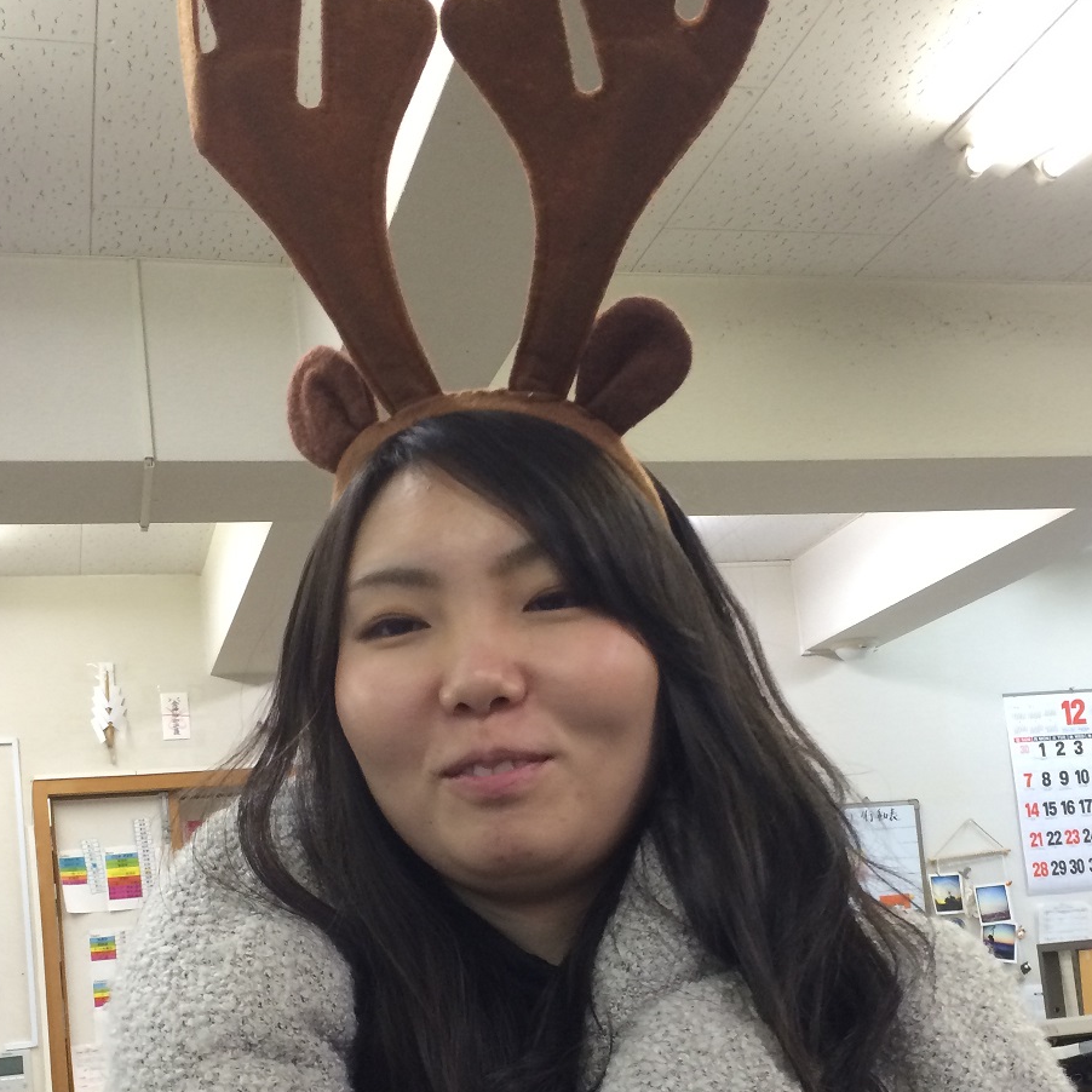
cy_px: 849
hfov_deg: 35.4
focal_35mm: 48
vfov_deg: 34.4
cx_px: 553
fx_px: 1713
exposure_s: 1/30
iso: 64
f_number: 2.2
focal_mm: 4.12
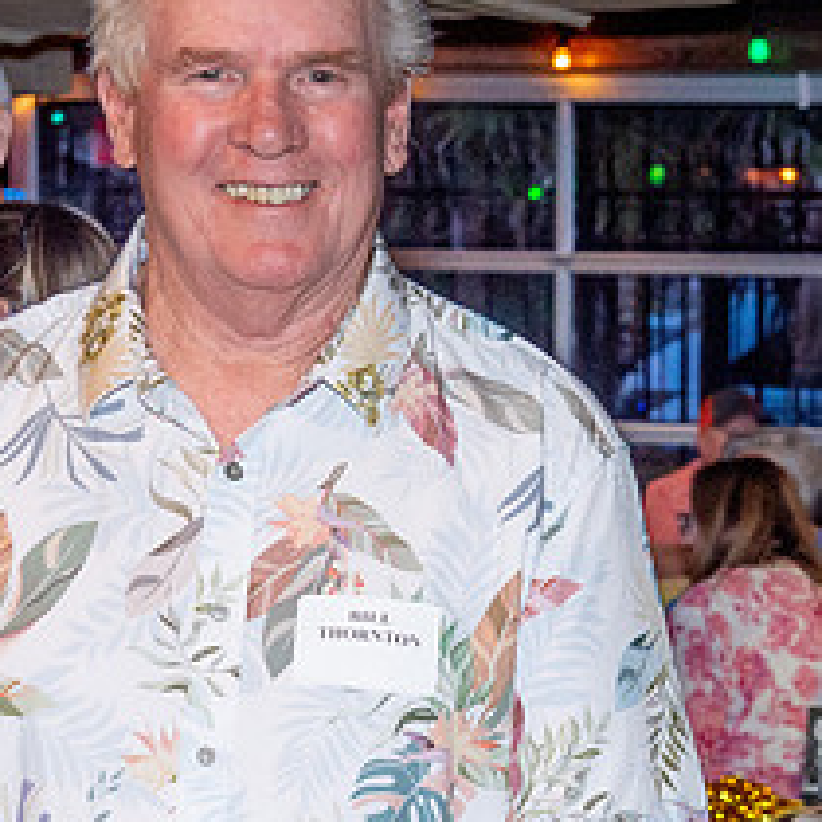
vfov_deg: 11.6
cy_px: 472
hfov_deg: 11.6
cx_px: 781
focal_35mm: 150
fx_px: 4030
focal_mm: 50
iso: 1250
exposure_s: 1/160
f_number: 6.3
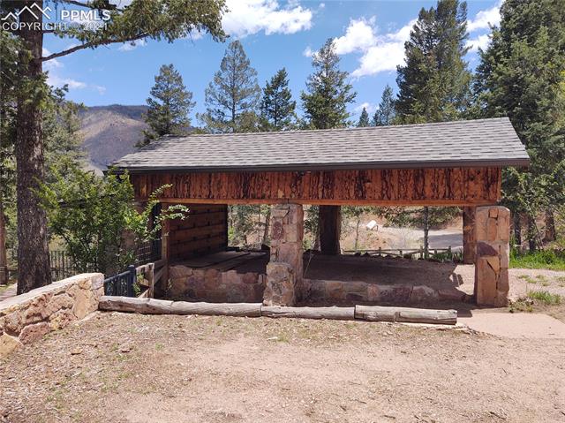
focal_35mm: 27
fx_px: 440
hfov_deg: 65.4
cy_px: 212
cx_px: 282
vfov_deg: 51.3
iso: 100
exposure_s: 1/3679
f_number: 1.7
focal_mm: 4.75
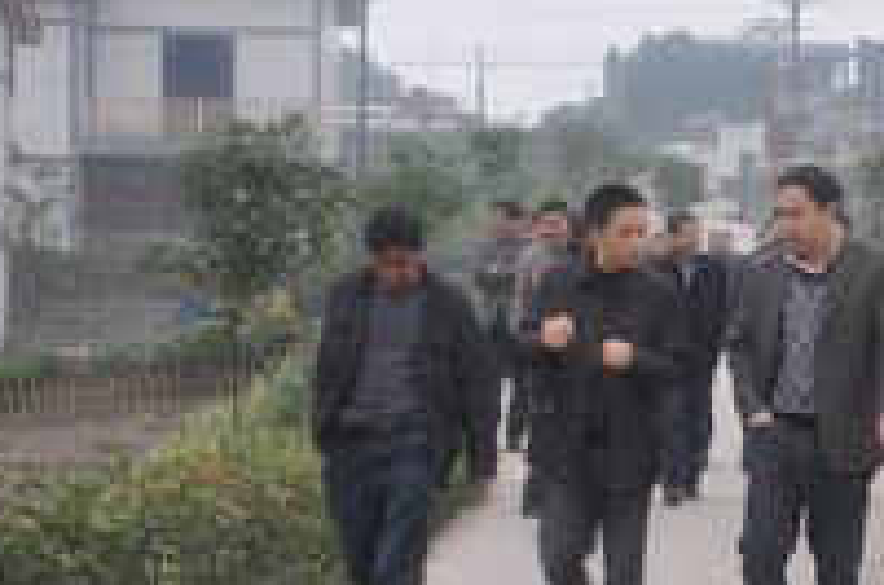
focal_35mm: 112
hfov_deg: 18.2
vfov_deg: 12.2
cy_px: 369
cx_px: 647
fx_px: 2744
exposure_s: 1/40
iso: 200
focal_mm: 30
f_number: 6.3
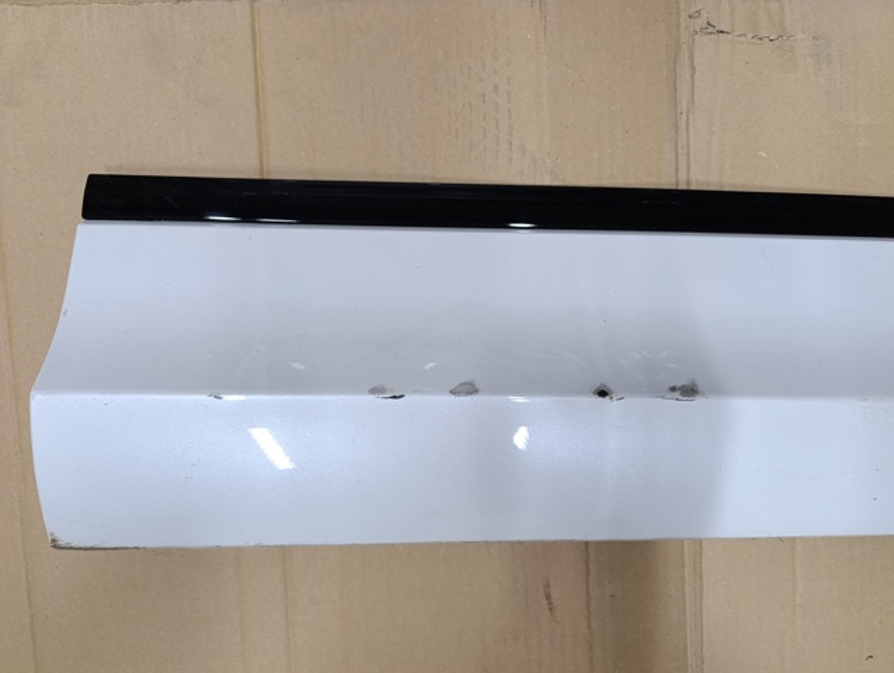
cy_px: 336
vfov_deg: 59.0
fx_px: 595
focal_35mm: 23
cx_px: 447
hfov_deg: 73.8
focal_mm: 6.14
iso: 1000
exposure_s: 1/100
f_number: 1.6
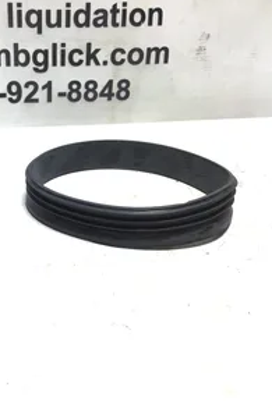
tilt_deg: -26.5
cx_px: 61
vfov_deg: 44.5
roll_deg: +1.0
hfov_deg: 29.9
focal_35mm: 44
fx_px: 499
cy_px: 203
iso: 32
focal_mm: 3.3
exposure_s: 1/120
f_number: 2.4
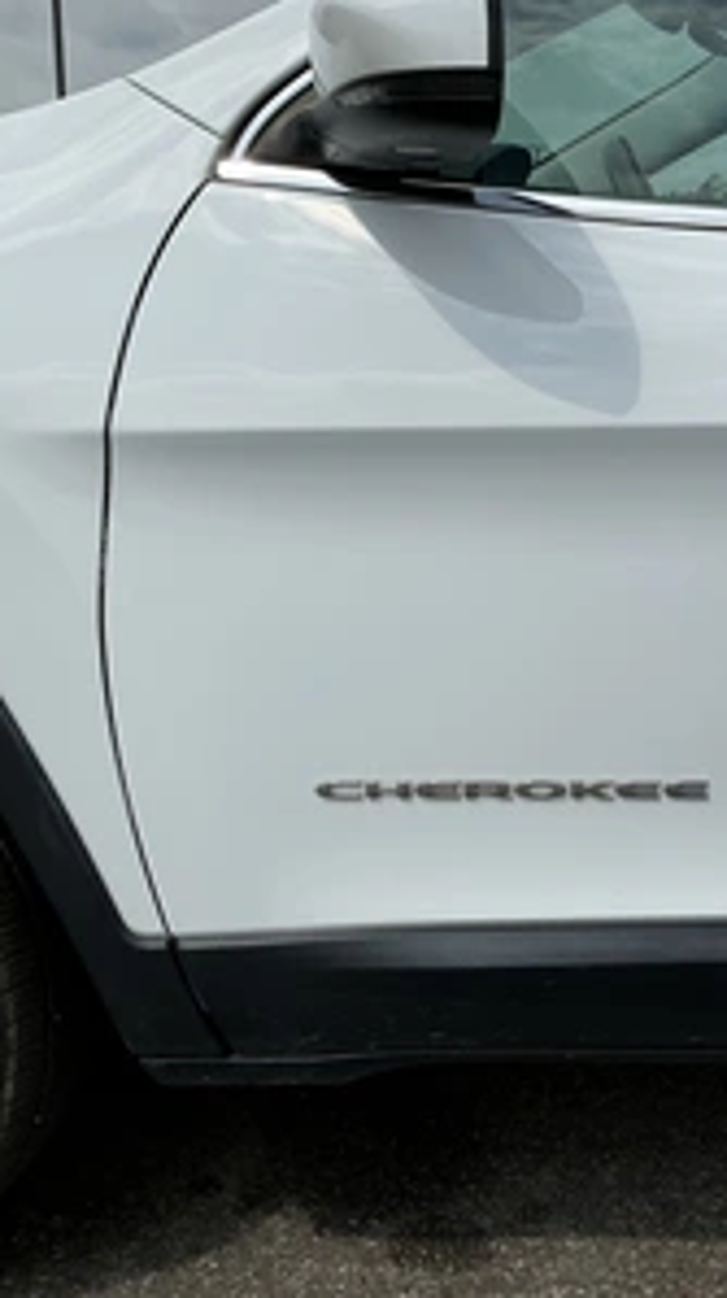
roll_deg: -3.9
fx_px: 1409
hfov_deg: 27.1
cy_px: 649
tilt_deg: -13.3
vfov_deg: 49.4
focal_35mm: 41
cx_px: 749
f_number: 1.8
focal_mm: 3
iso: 25
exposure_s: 1/4405
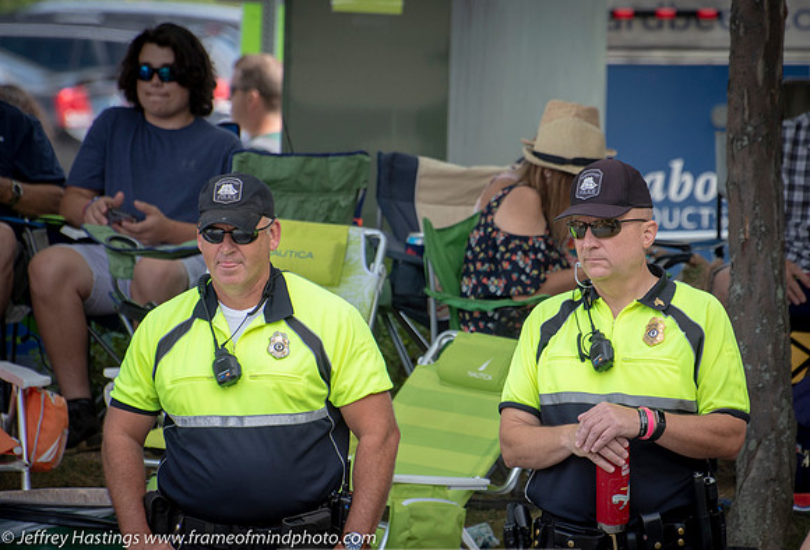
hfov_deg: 4.5
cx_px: 532
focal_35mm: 451
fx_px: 10195
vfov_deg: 3.1
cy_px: 311
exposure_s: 1/500
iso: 400
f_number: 5.6
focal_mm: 230
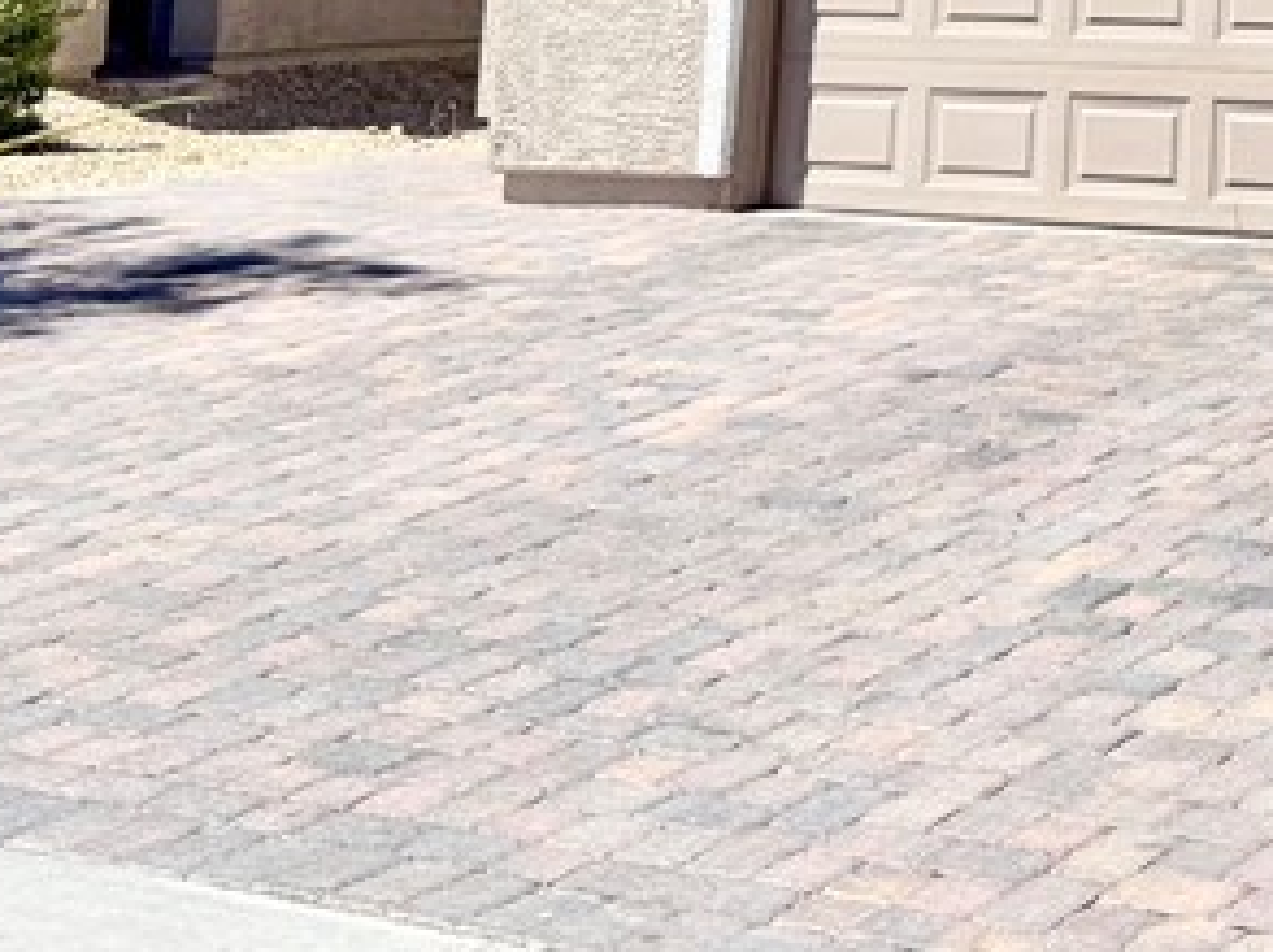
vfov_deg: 15.9
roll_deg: -2.0
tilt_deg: +8.1
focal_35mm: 84
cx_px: 1603
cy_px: -543
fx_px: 3085
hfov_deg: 21.3
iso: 80
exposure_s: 1/4608
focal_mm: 6.76
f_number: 1.78
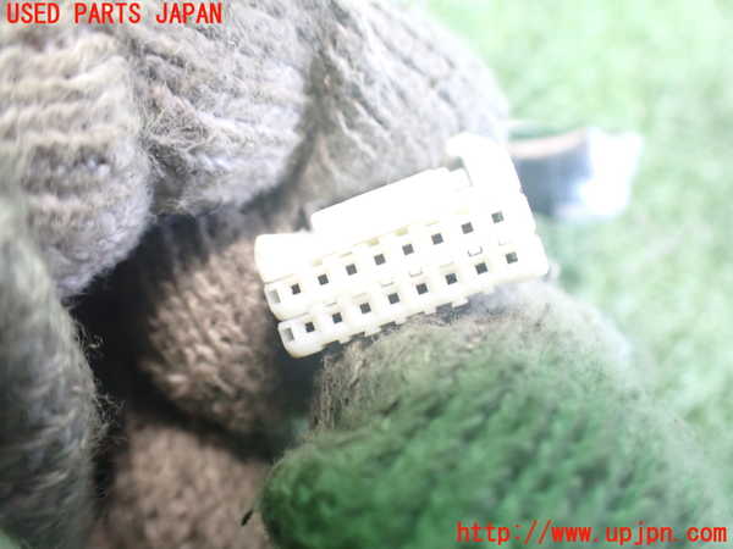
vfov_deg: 46.8
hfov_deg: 60.0
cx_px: 366
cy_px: 274
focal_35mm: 30
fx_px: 635
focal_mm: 5.4
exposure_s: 1/30
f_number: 2.3
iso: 1000
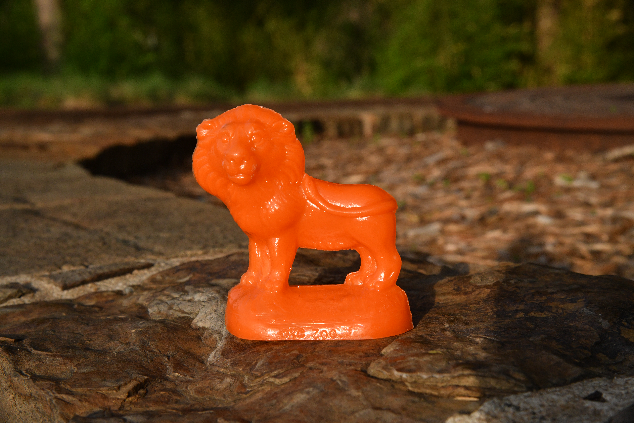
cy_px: 212
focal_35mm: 78
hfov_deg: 26.0
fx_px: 1374
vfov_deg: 17.5
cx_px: 317
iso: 1600
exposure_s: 1/800
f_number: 14
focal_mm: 78
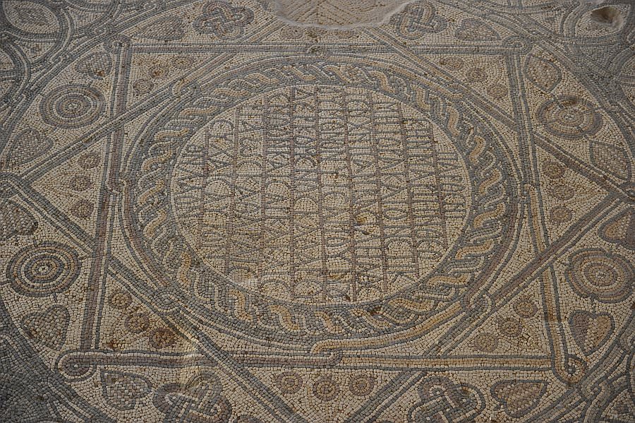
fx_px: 1234
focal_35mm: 70
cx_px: 318
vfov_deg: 19.4
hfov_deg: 28.9
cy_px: 212
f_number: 2.8
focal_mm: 70
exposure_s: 1/100
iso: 400
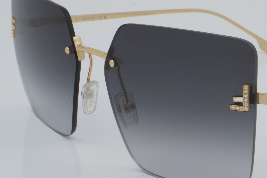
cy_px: 85
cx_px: 213
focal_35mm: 121
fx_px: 897
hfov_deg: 16.8
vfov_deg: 11.3
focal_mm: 50
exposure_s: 1/4
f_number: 32
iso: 100
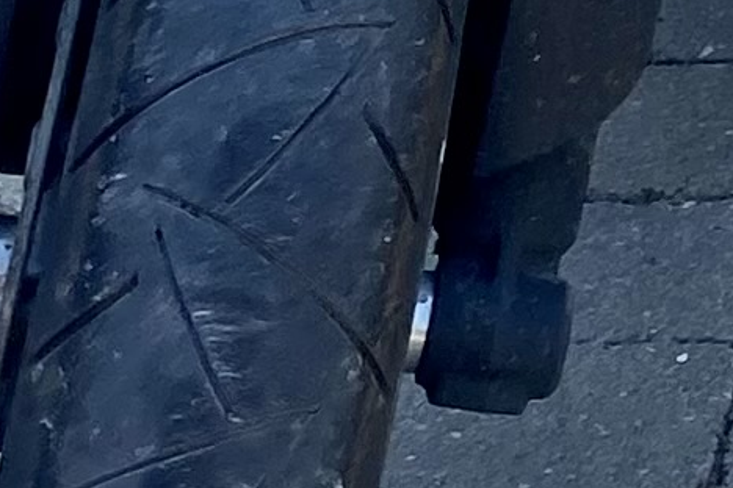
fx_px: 4744
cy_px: -1056
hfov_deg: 8.3
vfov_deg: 5.5
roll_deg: +0.7
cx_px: 1580
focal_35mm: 233
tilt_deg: -17.1
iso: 32
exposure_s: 1/942
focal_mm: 4.25
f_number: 1.8
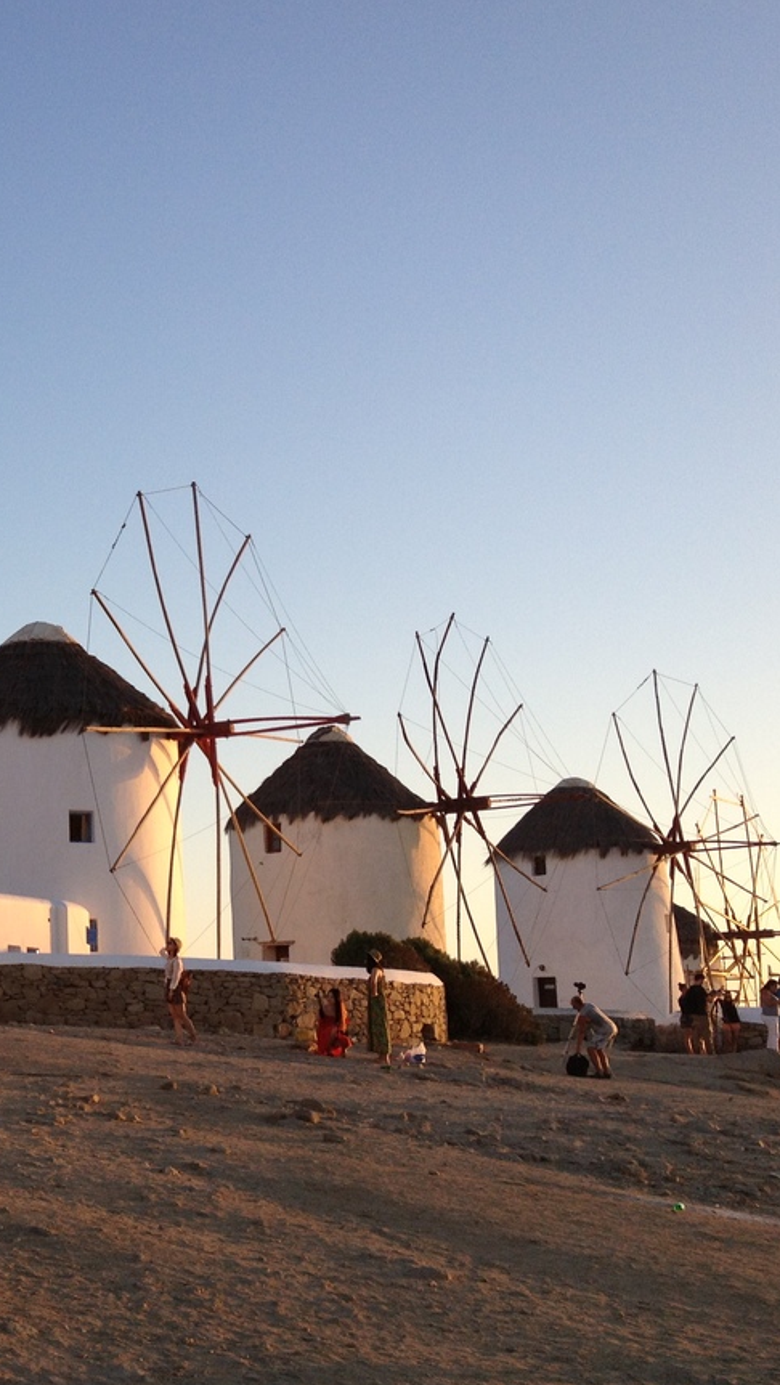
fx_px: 1947
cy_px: 687
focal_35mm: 53
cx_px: -112
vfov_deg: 39.2
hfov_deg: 21.3
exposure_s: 1/516
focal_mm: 4.28
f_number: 2.4
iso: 50
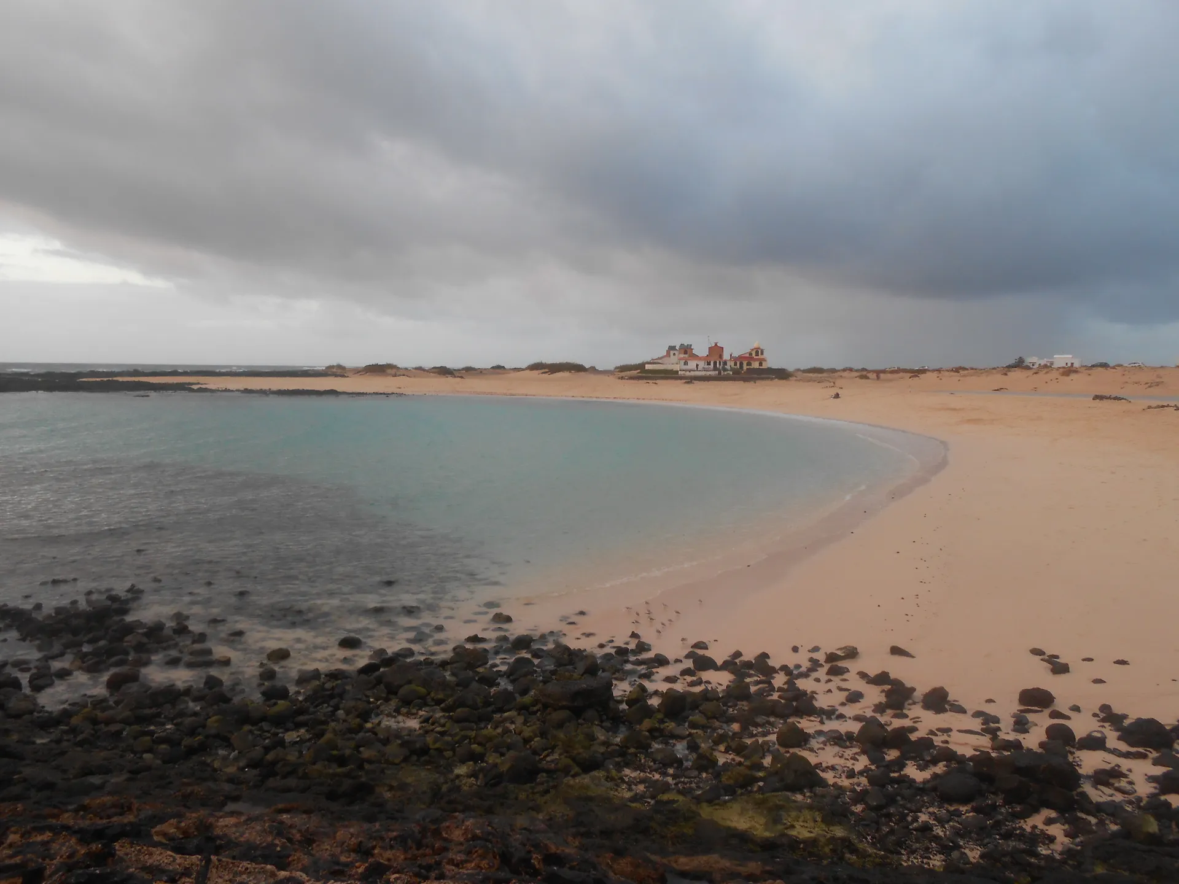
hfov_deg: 67.3
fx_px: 886
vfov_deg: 53.1
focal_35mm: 26
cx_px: 590
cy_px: 442
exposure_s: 1/30
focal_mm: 4.6
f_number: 3.5
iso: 100
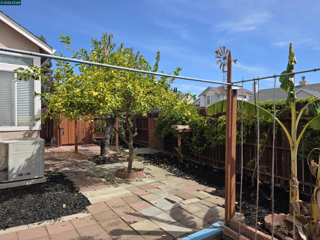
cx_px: 160
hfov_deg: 73.9
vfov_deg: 58.9
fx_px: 213
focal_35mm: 23
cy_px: 120
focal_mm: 6.25
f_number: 1.7
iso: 80
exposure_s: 1/3891
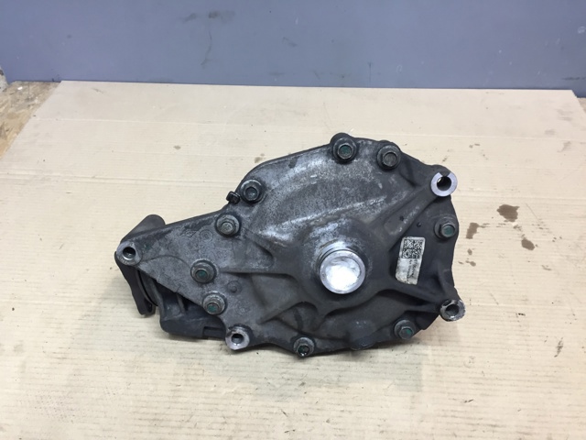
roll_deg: +0.2
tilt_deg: -43.9
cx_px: 293
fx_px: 491
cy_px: 220
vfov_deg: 48.2
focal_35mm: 29
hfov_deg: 61.7
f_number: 2.2
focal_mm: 4.15
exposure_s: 1/33
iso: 80
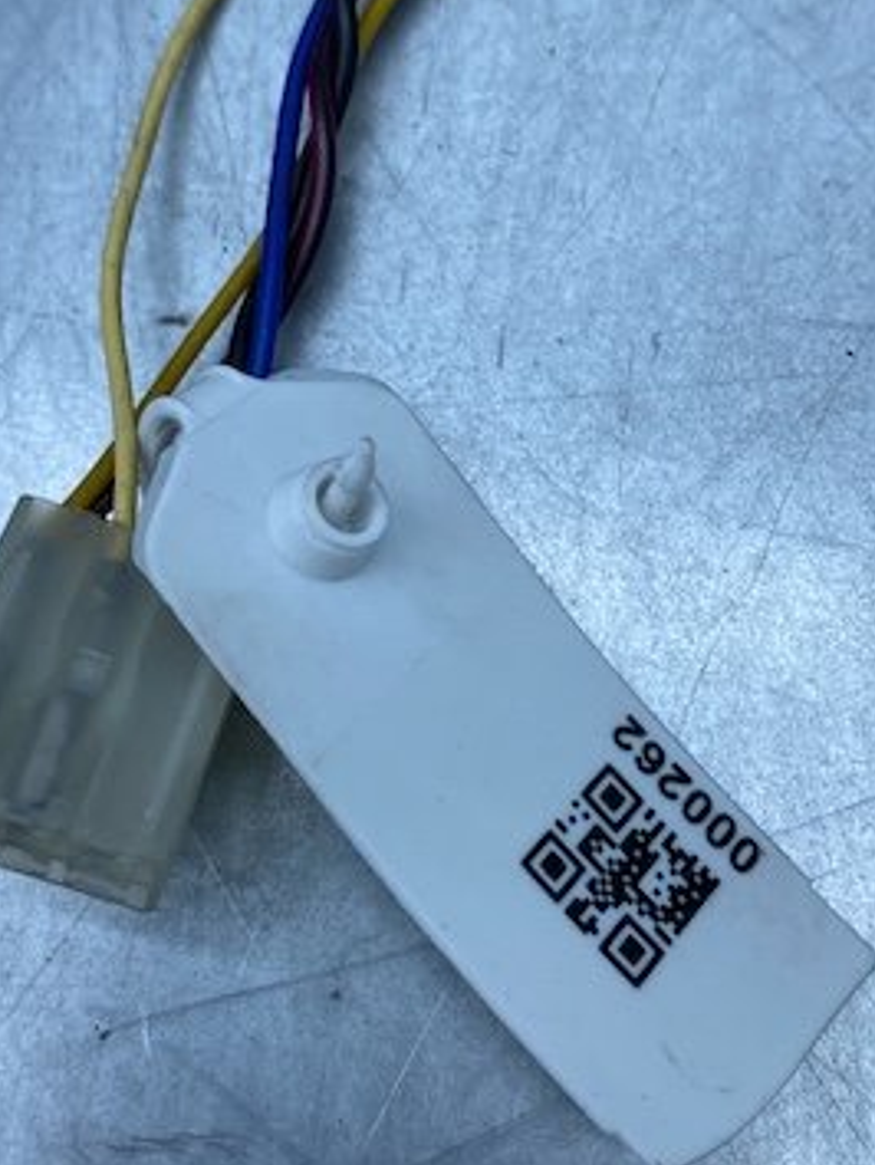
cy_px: 540
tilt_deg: -79.2
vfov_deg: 40.4
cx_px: 405
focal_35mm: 47
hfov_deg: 30.9
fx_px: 1582
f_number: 1.8
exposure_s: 1/1103
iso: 32
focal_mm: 4.25
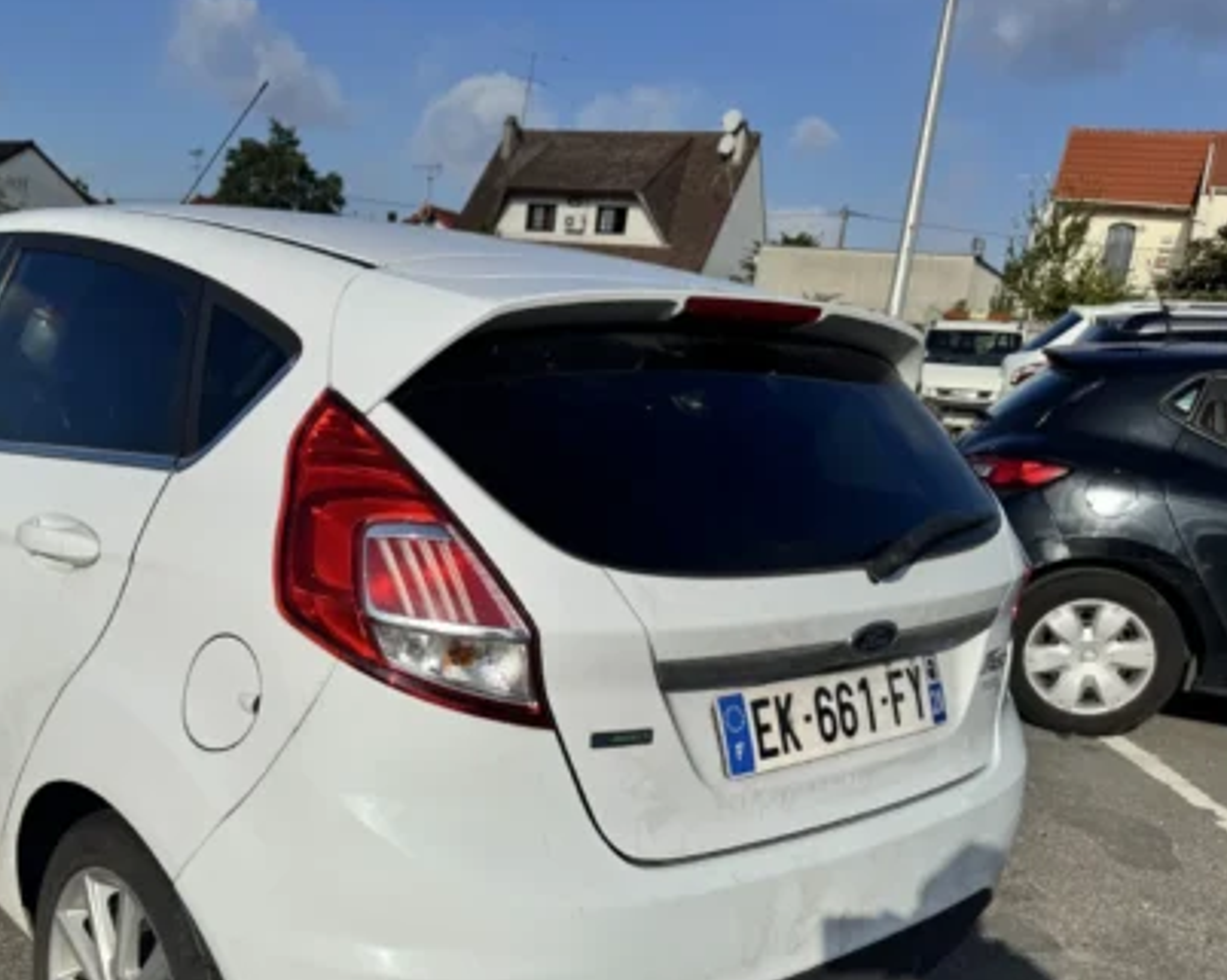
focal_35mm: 35
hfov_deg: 50.5
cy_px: 678
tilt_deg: -13.6
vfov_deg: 41.5
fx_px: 1270
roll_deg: -5.6
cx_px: 400
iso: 64
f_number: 1.78
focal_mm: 6.76
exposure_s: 1/12346
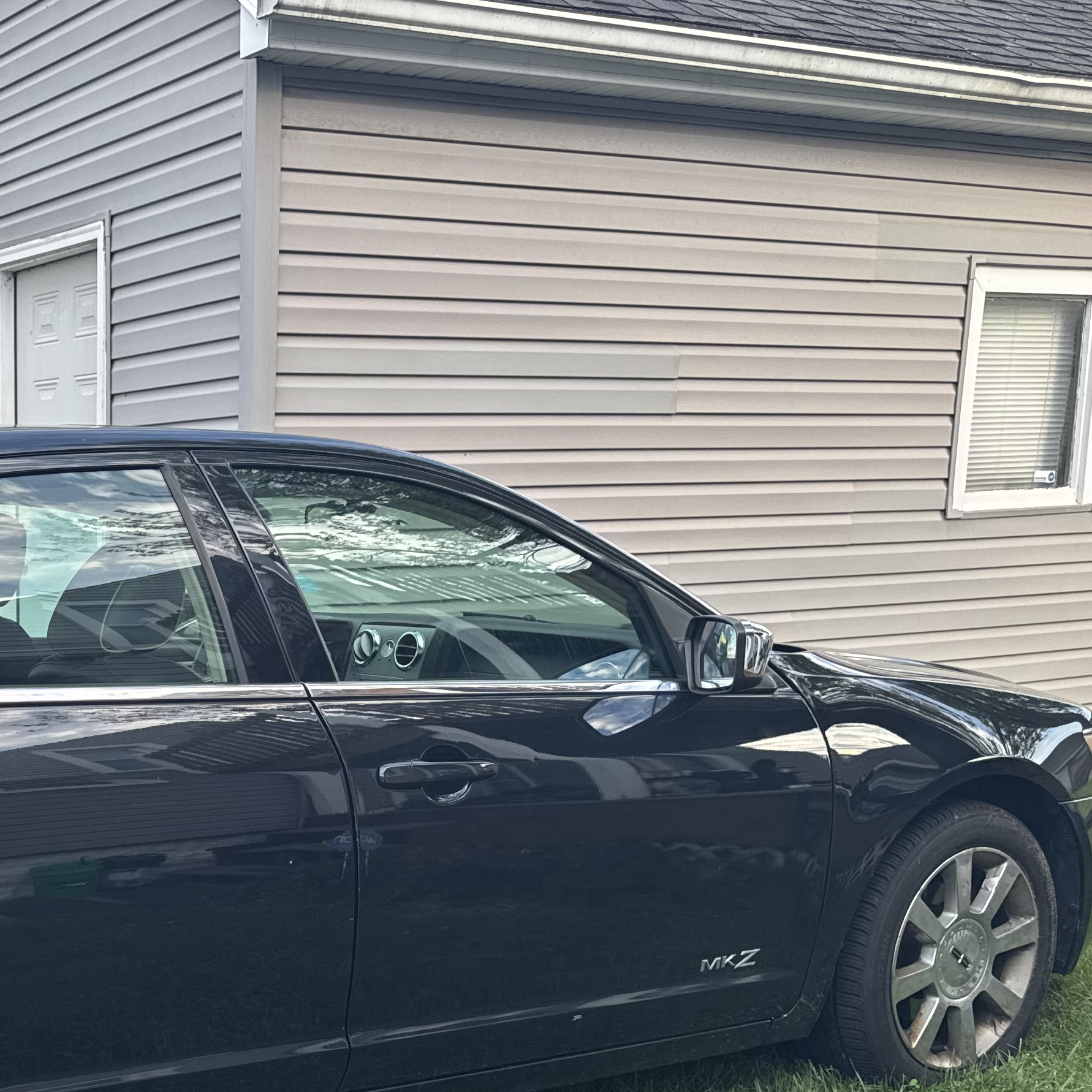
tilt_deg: -13.0
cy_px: 878
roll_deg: +0.7
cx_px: 34
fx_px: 1713
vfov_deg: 34.3
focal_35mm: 48
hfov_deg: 32.8
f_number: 1.78
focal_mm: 6.76
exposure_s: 1/186
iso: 64
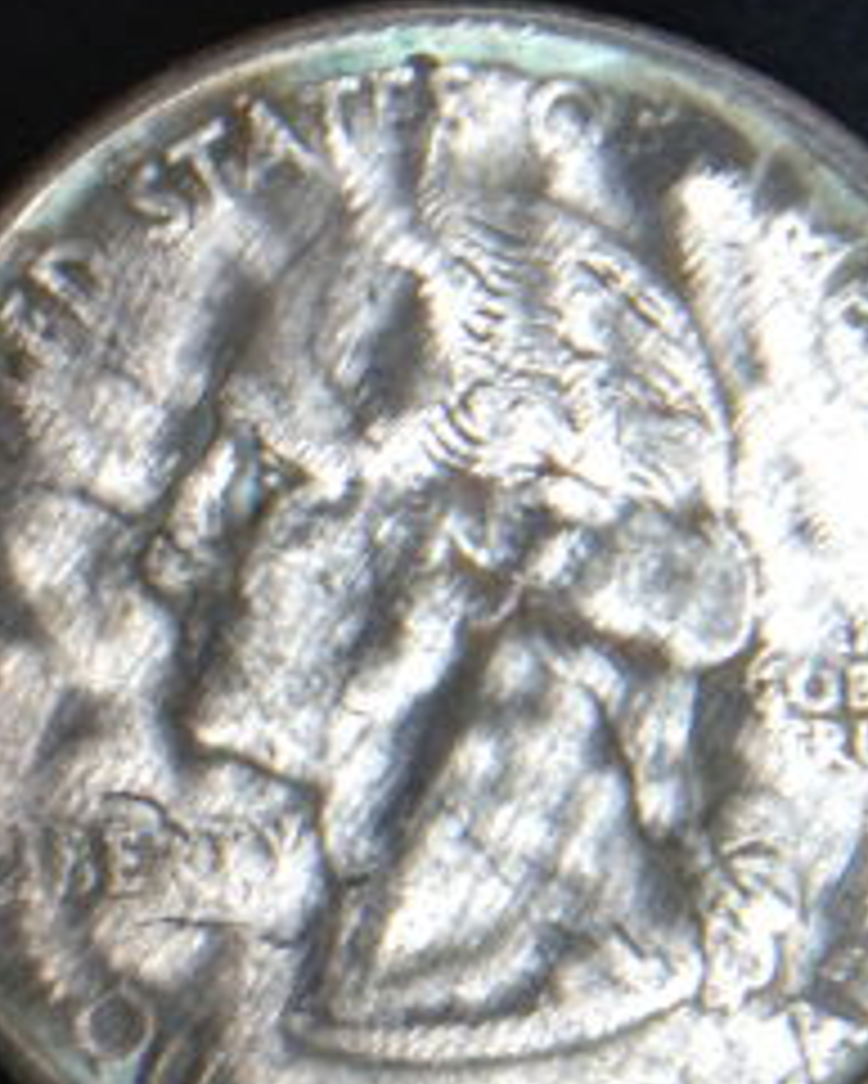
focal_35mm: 85
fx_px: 2728
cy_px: 675
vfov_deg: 22.4
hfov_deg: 18.0
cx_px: 562
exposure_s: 1/20
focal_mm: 4.28
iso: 250
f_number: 2.4
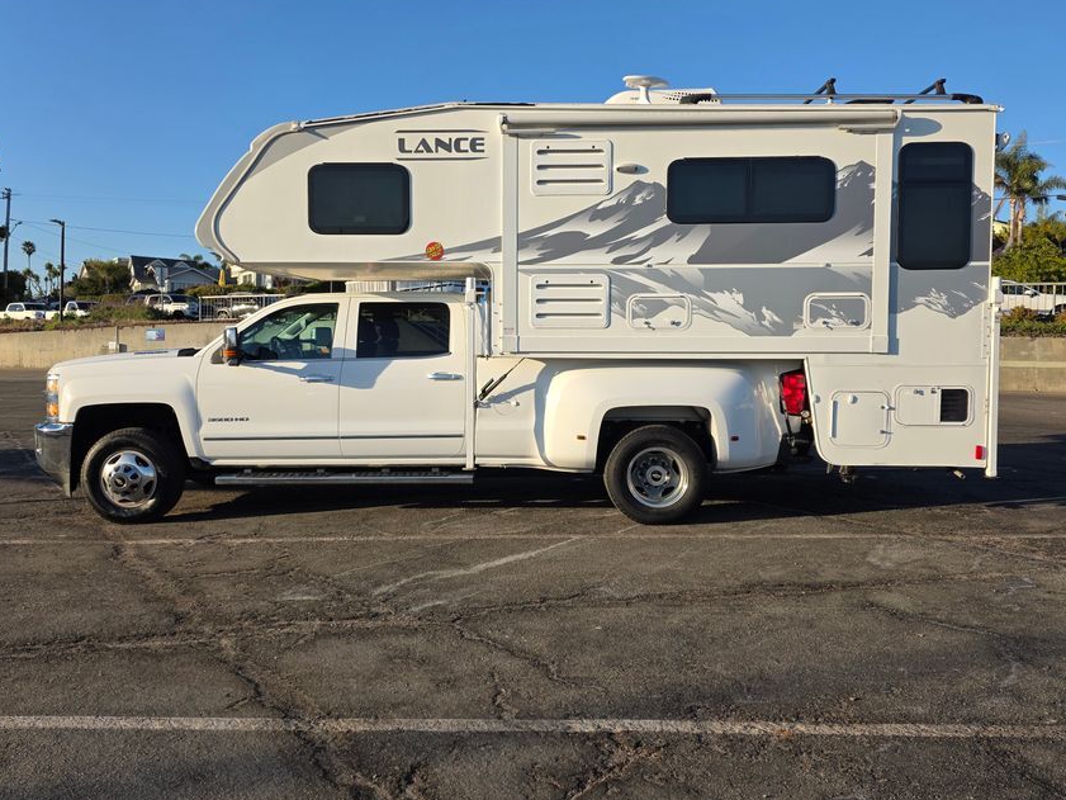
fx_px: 862
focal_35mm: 28
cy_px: 369
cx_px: 520
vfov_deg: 49.7
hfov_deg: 63.4
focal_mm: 6.3
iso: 80
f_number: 1.7
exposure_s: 1/3185
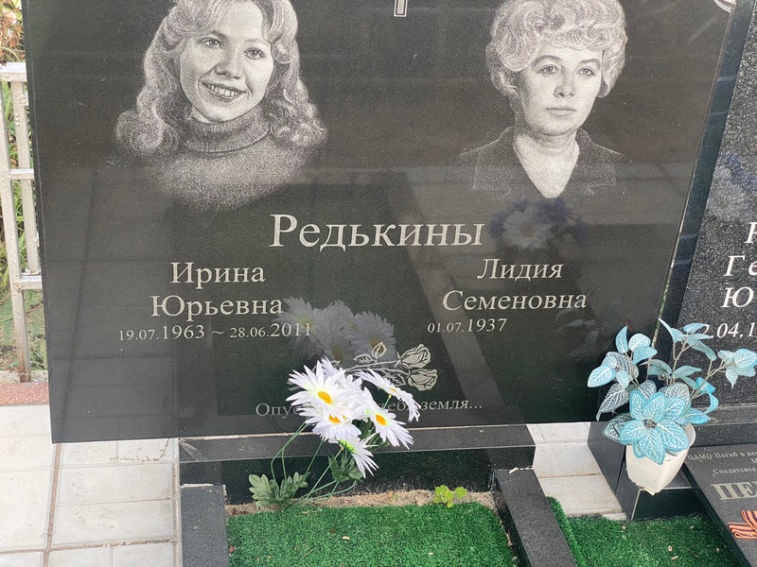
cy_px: 284
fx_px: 1137
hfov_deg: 36.8
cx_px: 378
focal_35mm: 52
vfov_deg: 28.0
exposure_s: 1/121
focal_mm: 6
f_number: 2
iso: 50
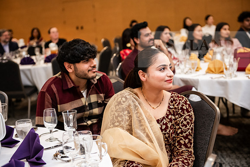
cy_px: 84
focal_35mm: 60
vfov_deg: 22.6
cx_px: 125
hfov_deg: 33.4
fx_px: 417
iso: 2500
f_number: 3.2
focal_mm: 60
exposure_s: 1/160
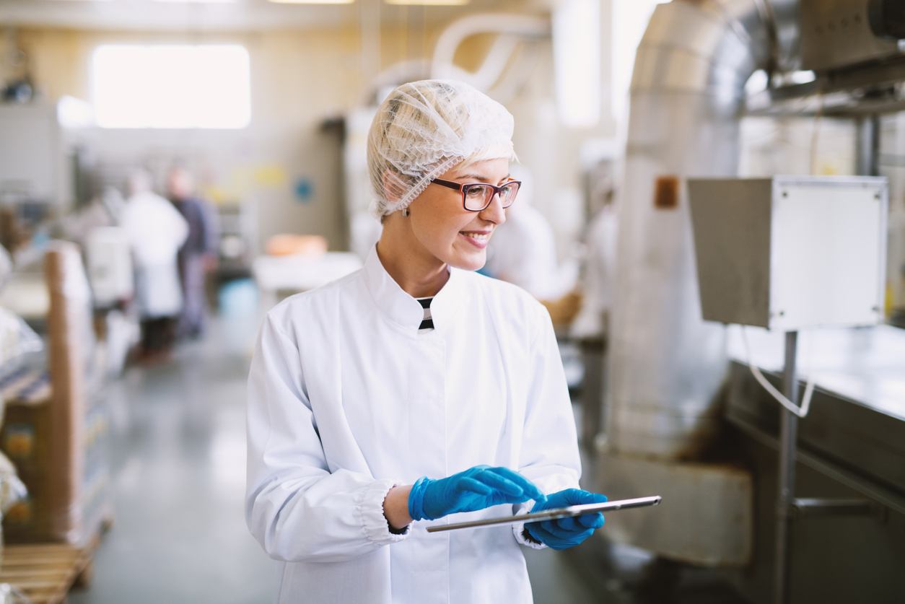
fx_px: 1257
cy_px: 302
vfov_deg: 27.0
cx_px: 452
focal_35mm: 50
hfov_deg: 39.6
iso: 500
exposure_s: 1/500
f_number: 1.8
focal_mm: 50
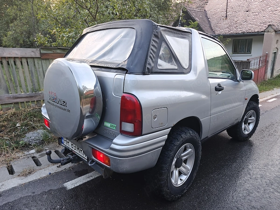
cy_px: 105
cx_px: 140
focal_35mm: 23
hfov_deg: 73.9
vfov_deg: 58.9
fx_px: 186
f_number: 1.6
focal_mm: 6.06
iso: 320
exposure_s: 1/64
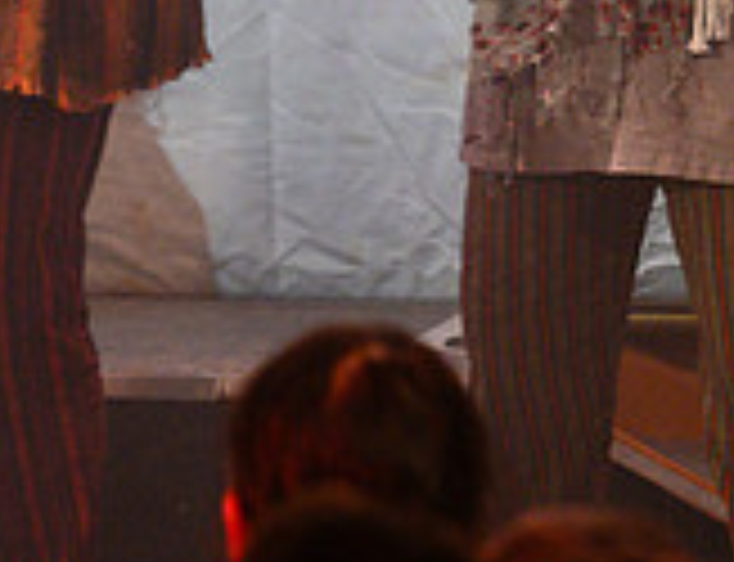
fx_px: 16118
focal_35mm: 754
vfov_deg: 2.0
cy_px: -334
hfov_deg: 2.6
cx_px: 1206
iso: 640
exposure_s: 1/200
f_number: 2.8
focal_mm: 160
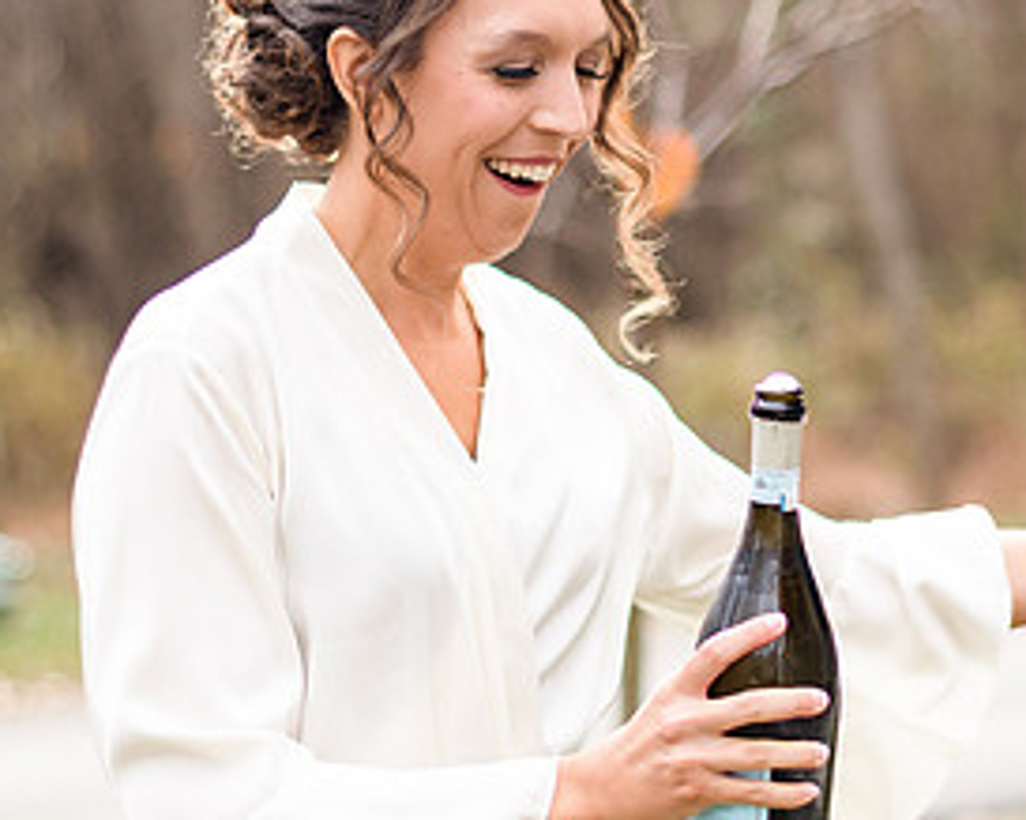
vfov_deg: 12.5
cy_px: 321
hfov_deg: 15.6
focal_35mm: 123
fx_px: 3732
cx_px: 644
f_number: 1.8
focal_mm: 50
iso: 400
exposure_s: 1/1600
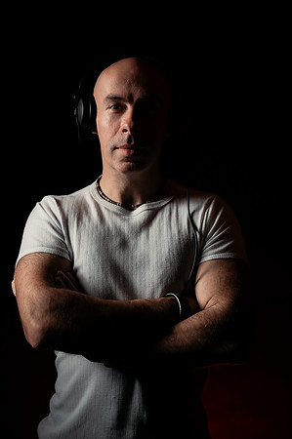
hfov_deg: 20.3
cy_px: 220
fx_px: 817
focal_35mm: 67
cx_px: 146
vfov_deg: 30.1
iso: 100
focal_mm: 67
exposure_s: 1/160
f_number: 4.5
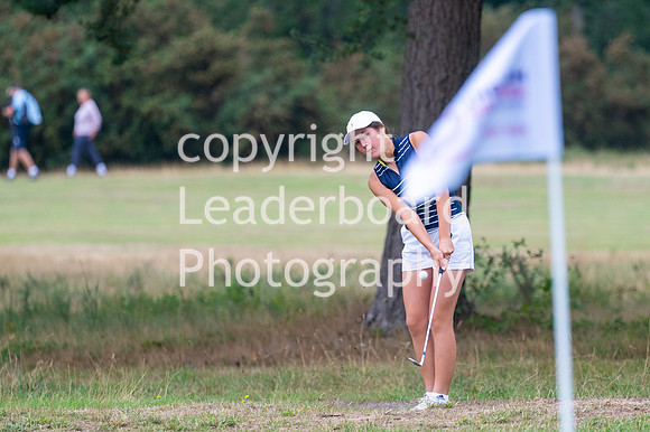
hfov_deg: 3.9
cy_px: 222
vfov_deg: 2.6
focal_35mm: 525
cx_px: 379
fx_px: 9469
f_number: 4
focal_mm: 300
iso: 400
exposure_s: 1/2500
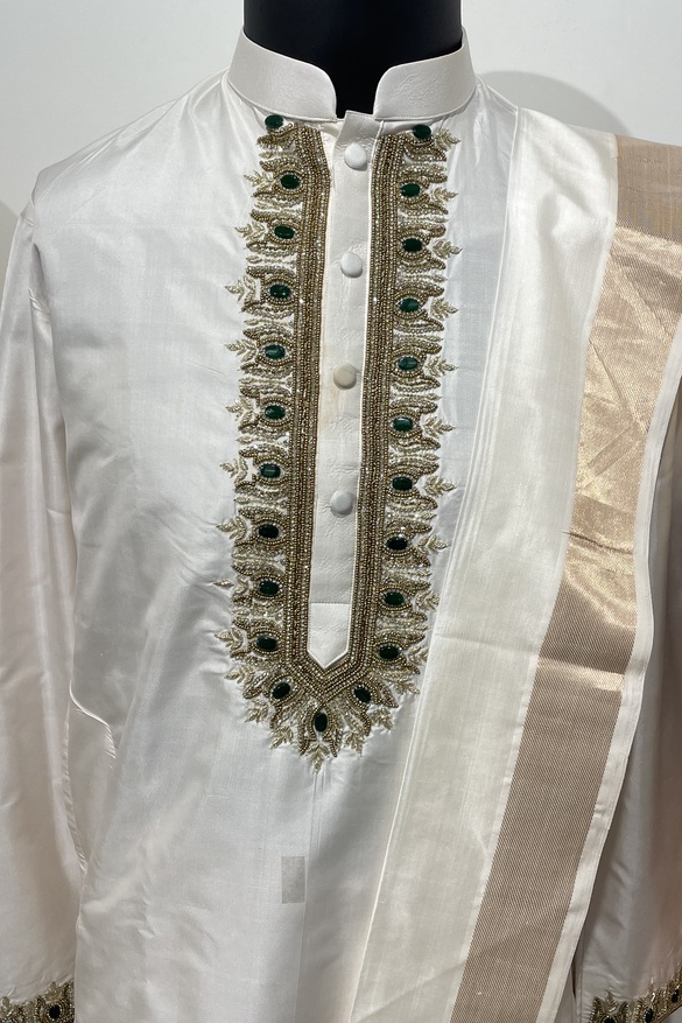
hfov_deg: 35.9
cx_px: 380
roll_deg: -1.1
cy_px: 532
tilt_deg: -17.1
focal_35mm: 37
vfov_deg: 51.9
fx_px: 1051
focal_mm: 4.2
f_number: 1.6
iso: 32
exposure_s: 1/183
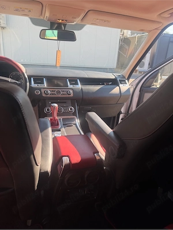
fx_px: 160
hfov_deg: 56.8
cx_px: 86
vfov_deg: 71.6
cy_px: 115
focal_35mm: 24
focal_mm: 6.76
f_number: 1.78
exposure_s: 1/501
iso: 80
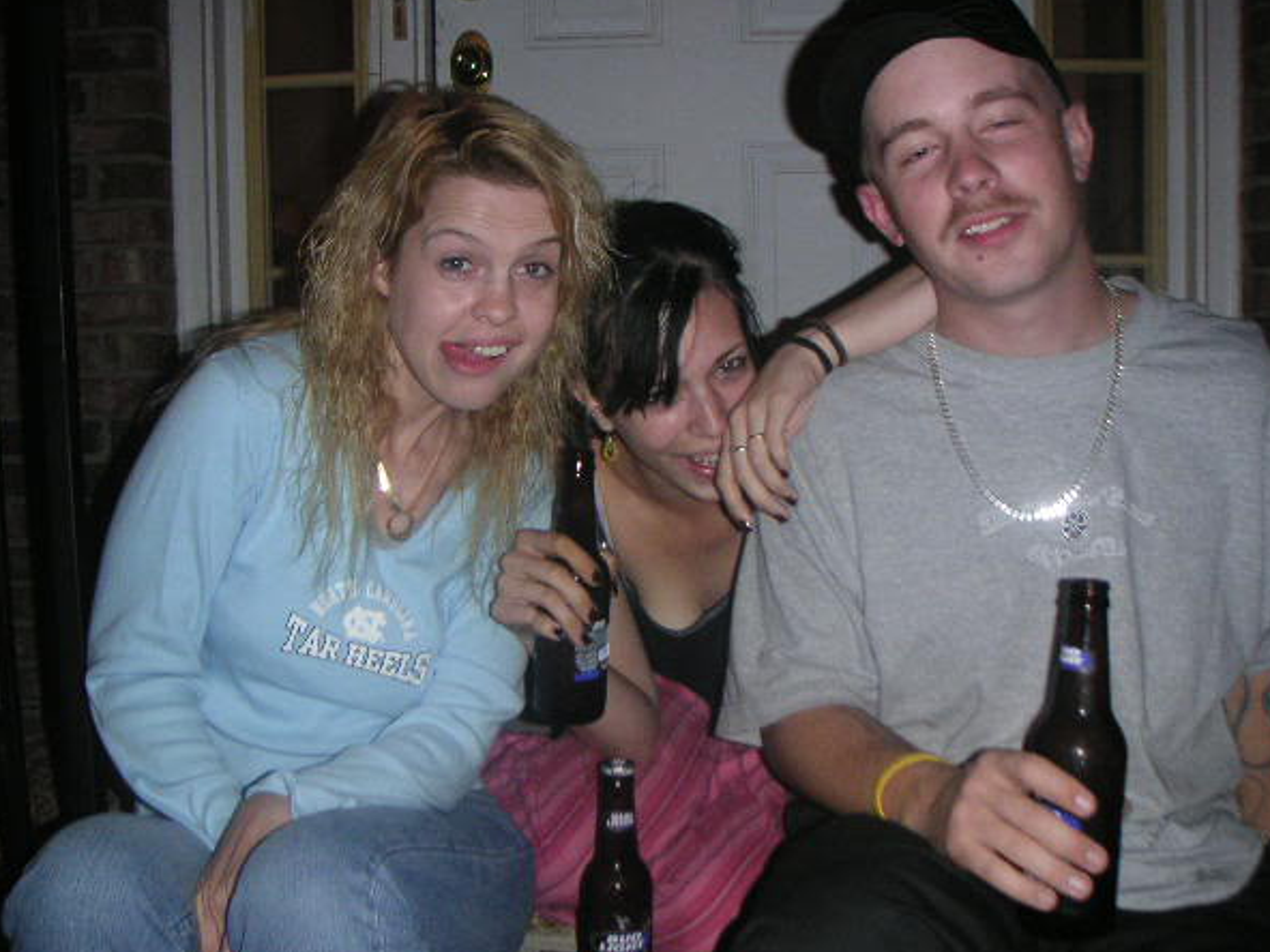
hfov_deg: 46.8
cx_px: 609
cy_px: 470
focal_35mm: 40
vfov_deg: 36.0
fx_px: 1468
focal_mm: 5.7
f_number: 2.8
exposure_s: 1/45
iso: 160
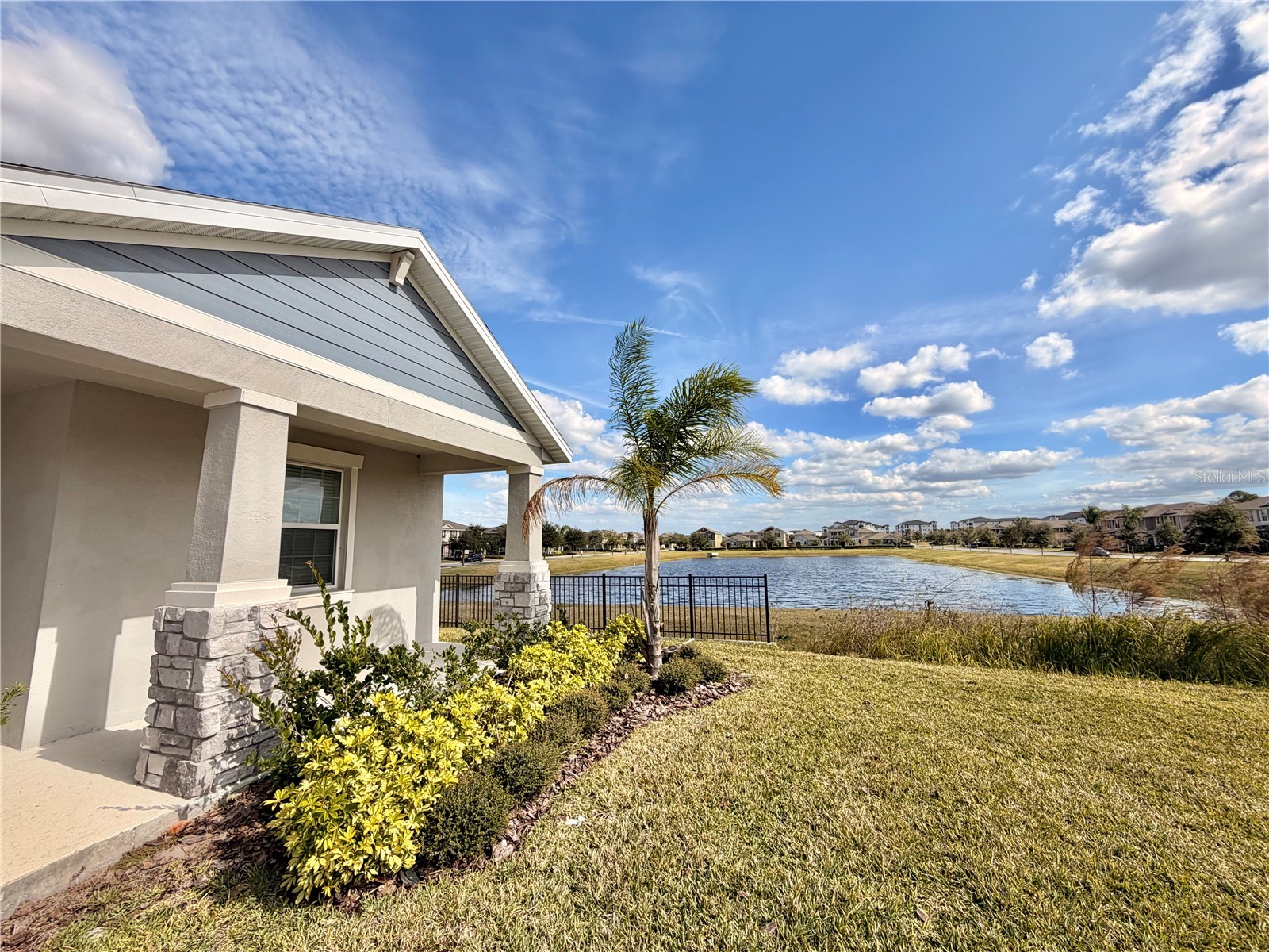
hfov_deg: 102.1
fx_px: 513
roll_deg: +0.5
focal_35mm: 14
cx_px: 634
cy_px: 476
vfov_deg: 85.7
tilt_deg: +7.4
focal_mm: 2.22
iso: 20
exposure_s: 1/1125
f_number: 2.2
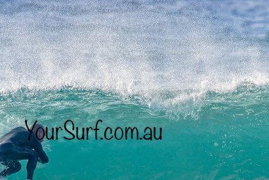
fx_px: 8988
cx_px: 93
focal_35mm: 1202
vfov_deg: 1.1
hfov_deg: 1.7
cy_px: 124
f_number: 11
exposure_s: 1/2000
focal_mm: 850
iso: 1600
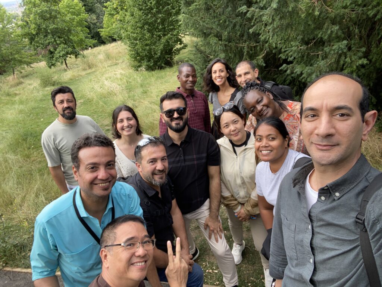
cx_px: 191
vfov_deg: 58.9
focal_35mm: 23
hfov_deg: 73.9
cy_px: 144
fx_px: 254
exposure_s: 1/152
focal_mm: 2.71
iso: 25
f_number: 2.2
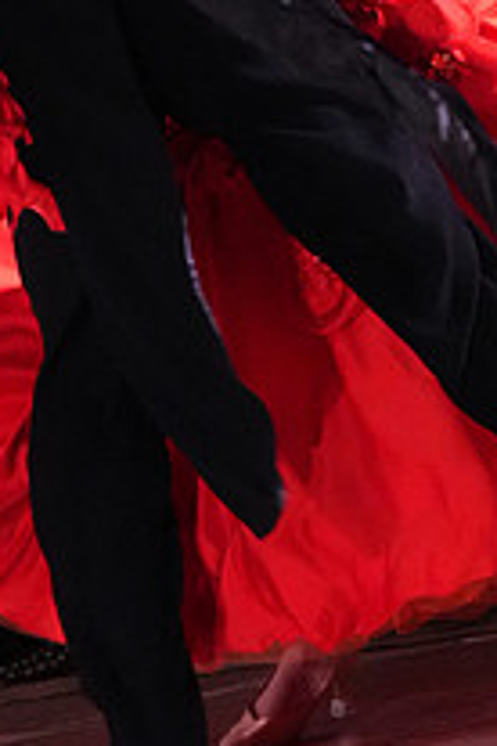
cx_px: 276
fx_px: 6792
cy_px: -166
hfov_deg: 4.2
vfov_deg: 6.2
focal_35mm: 328
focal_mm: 78
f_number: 5.6
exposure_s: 1/400
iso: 8000
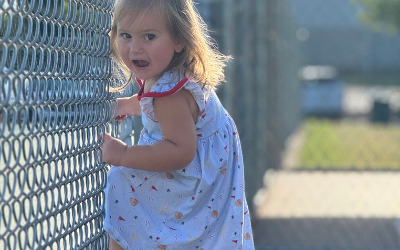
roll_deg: +0.0
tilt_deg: -3.9
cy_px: 153
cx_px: 201
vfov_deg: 7.7
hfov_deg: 12.2
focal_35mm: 171
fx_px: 1864
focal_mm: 15.66
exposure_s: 1/563
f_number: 2.8
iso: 50
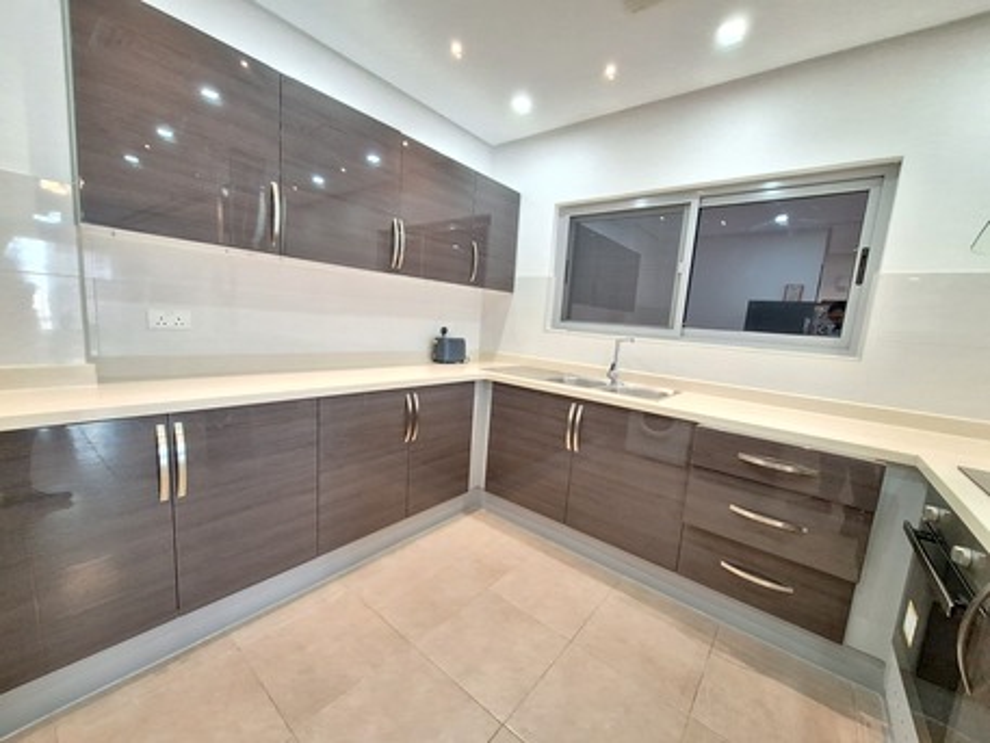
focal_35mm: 13
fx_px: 372
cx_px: 495
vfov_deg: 89.9
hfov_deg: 106.2
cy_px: 372
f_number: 2.2
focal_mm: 1.74
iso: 320
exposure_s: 1/25
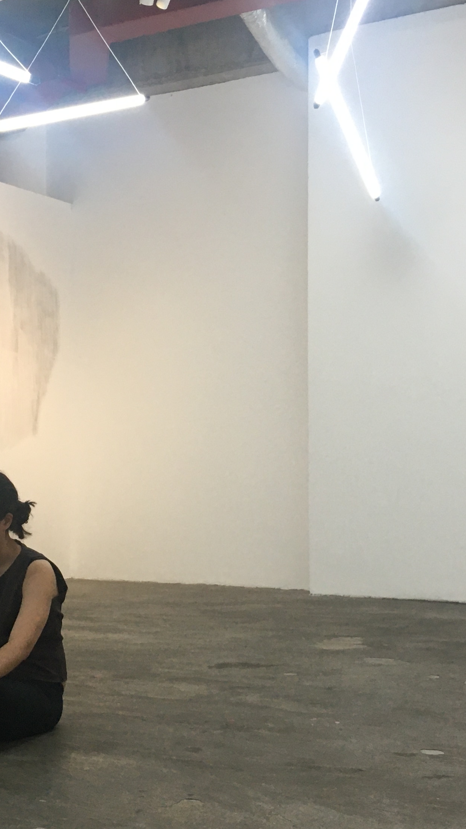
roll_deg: +1.0
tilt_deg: -1.0
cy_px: 479
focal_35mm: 58
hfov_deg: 20.5
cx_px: 111
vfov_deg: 35.9
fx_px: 1274
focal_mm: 4.15
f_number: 2.2
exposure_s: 1/33
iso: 50
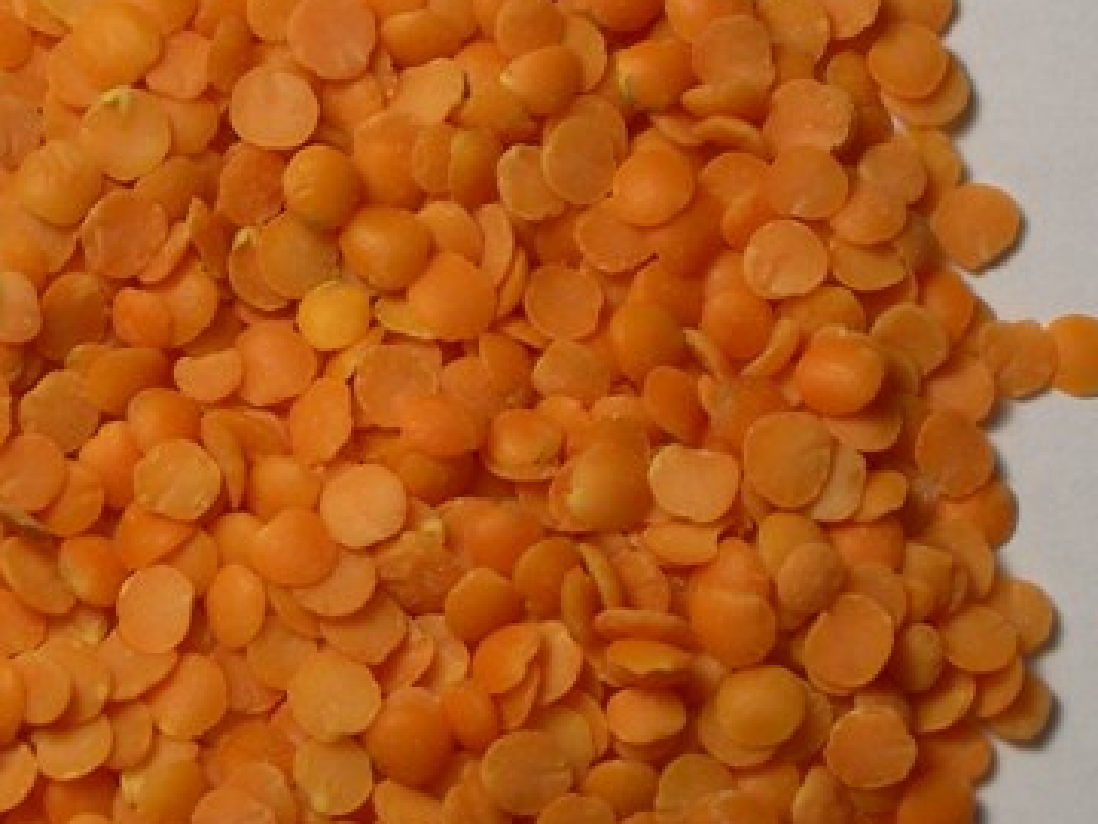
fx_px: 5551
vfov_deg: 8.5
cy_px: 446
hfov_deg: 11.3
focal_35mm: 175
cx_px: 268
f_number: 4
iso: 50
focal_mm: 17
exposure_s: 1/53.4
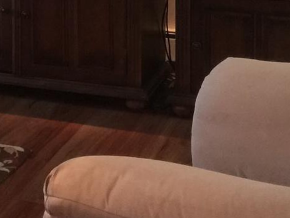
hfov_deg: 15.0
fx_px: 1072
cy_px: -171
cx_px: -36
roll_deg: -1.2
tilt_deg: -4.6
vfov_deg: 10.9
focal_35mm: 128
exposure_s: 1/15
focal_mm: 4.15
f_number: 2.2
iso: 100
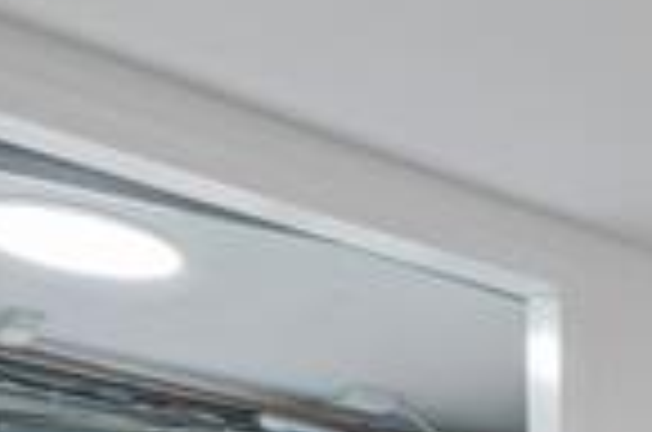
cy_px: 886
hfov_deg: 18.4
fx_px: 1536
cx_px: 1196
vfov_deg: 13.5
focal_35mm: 85
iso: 160
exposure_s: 1/5
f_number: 5.6
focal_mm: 8
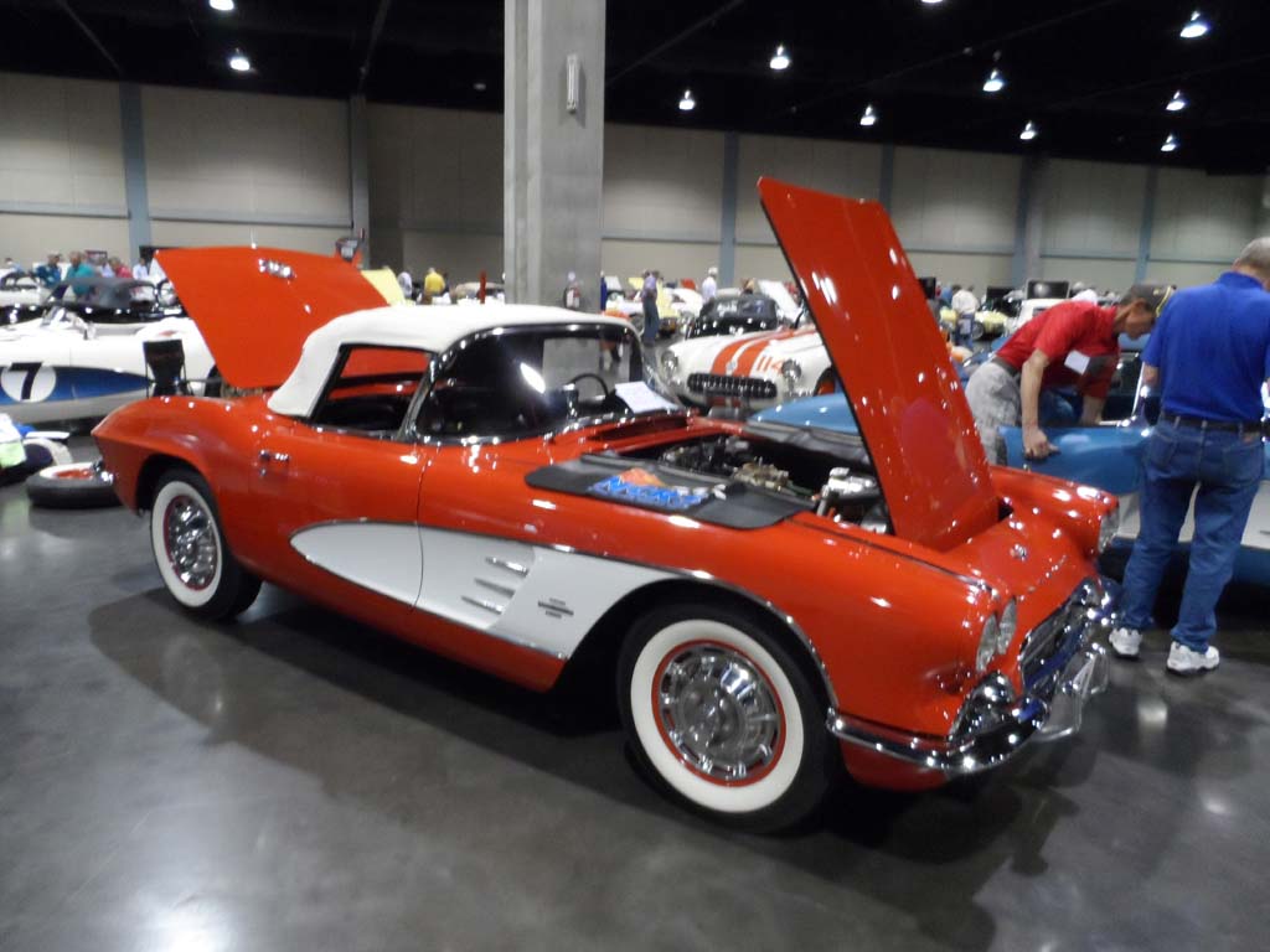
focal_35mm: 24
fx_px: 881
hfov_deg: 71.6
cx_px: 635
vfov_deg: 56.8
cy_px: 476
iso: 400
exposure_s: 1/30
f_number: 3.2
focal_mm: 4
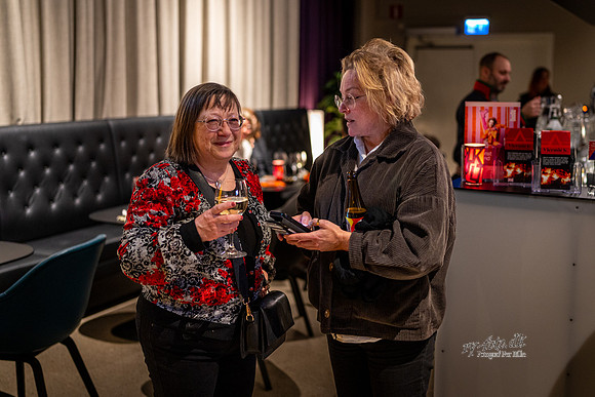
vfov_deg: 31.4
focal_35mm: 43
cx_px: 354
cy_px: 161
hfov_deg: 45.6
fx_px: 704
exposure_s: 1/125
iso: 1600
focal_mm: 35
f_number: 1.4
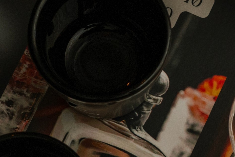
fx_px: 1162
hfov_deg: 11.5
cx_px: 72
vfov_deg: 7.7
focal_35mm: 178
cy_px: 44
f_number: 7.1
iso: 250
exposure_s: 1/200
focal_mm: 28
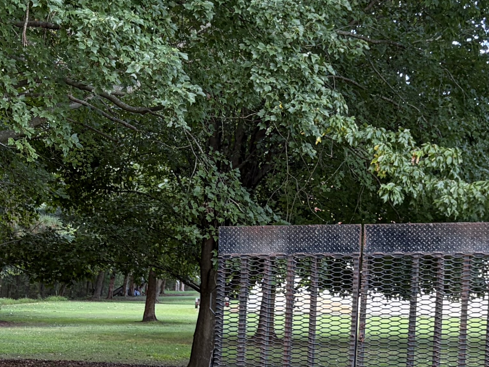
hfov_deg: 19.6
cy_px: 461
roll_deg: -2.0
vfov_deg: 14.5
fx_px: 1385
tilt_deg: -6.7
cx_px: 37
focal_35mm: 98
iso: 64
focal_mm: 5.96
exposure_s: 1/122
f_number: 1.6
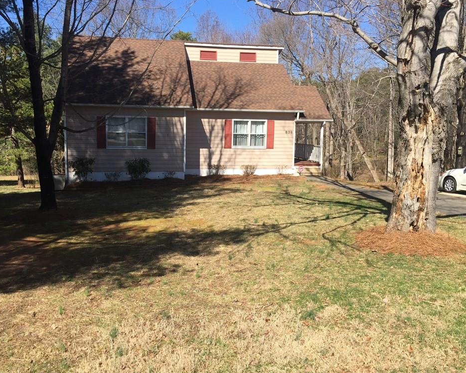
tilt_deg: -6.5
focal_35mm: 31
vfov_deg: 47.1
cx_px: 219
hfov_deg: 57.1
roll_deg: -1.8
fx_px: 428
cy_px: 186
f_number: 2.2
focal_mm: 4.15
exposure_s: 1/1236
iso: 32
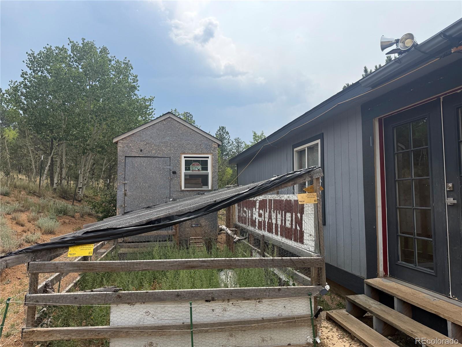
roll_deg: -0.2
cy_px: 174
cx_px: 231
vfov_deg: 56.8
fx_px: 320
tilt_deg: +5.0
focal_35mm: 24
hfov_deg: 71.6
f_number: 1.78
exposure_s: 1/6173
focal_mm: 6.76
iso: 100
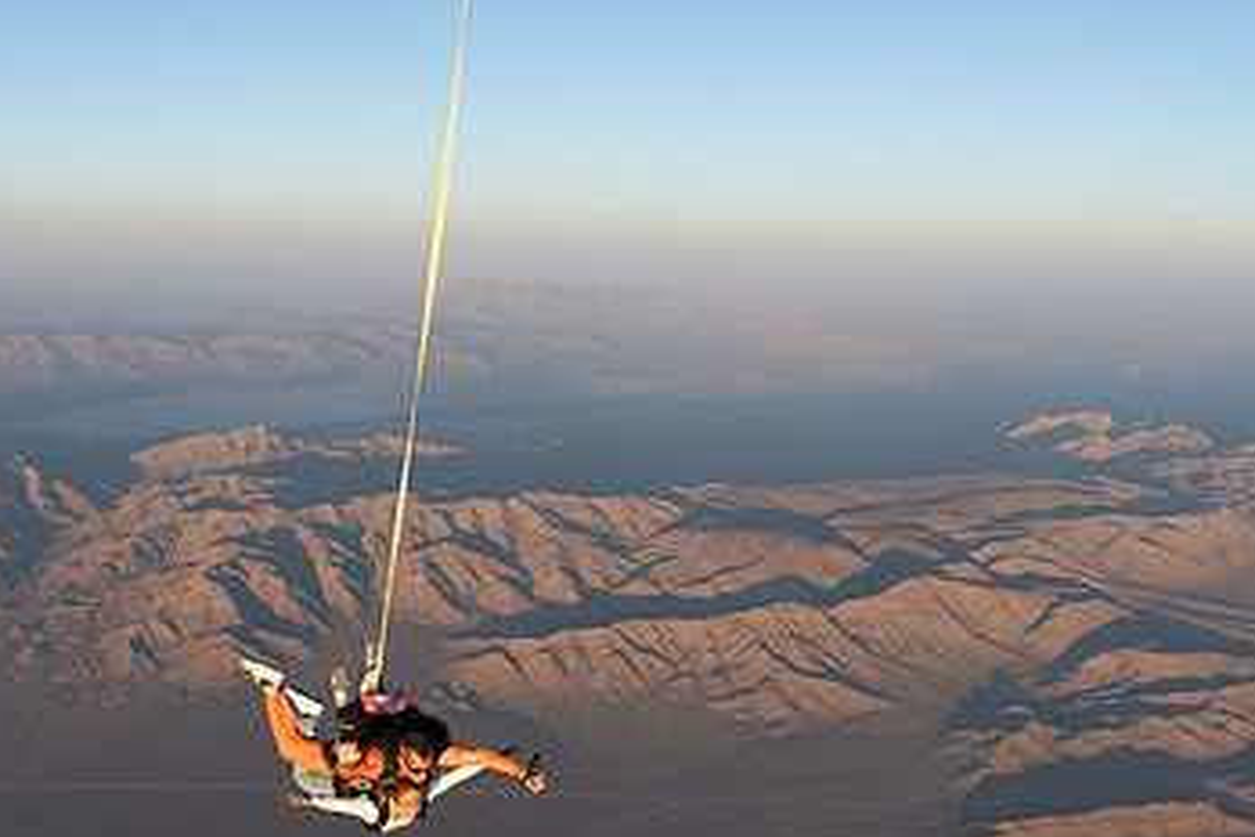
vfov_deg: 33.1
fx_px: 1394
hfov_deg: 48.1
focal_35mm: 40
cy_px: 572
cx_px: 483
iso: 1250
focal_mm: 24
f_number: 6.3
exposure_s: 1/2000
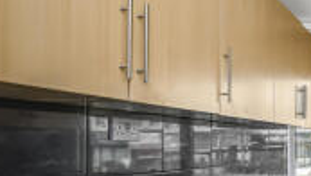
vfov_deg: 25.4
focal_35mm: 46
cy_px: 152
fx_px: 380
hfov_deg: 33.1
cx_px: 403
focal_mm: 16
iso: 100
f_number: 8
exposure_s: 1/60
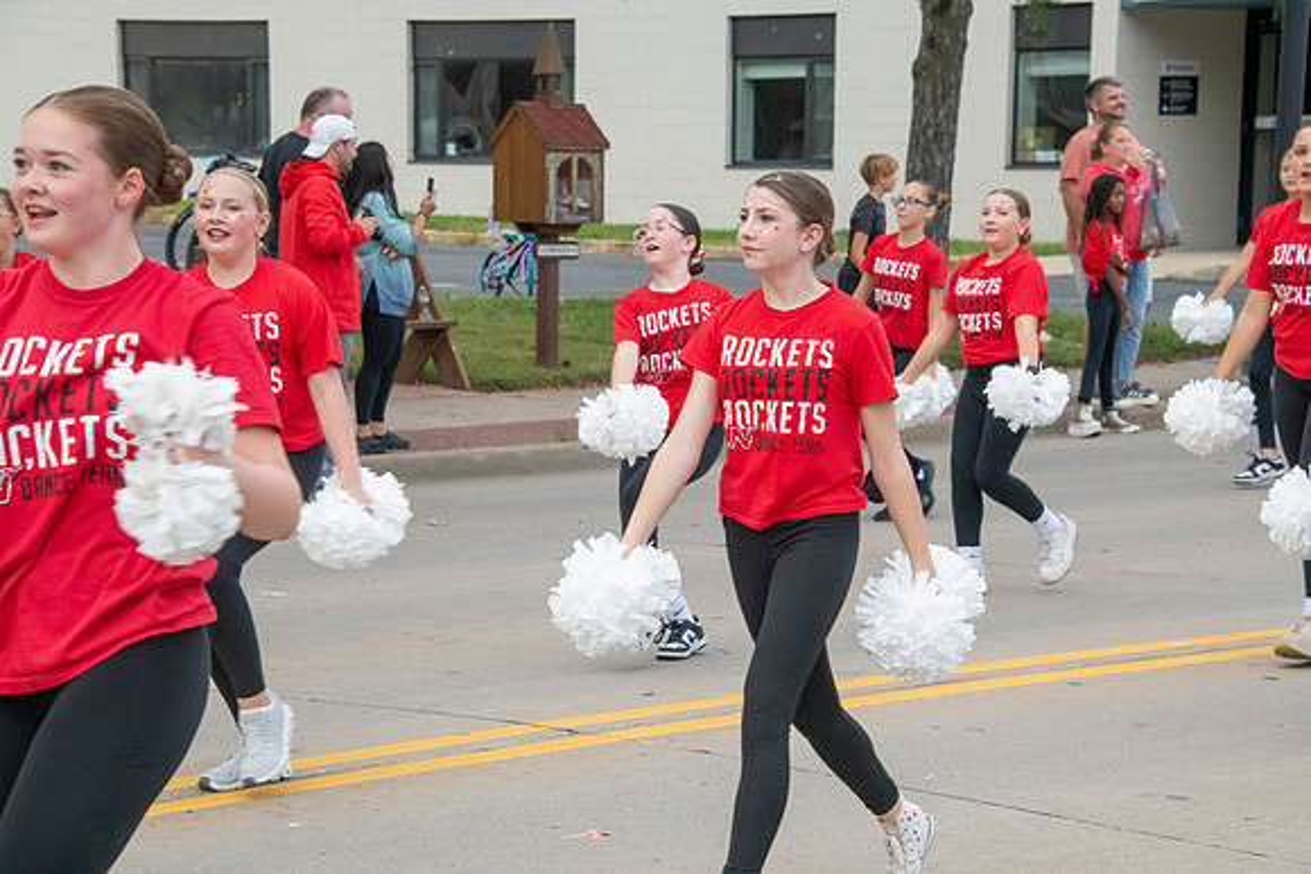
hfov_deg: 17.6
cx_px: 656
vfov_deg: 11.8
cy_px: 437
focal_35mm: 116
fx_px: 4225
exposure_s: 1/500
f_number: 11
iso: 3200
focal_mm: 116
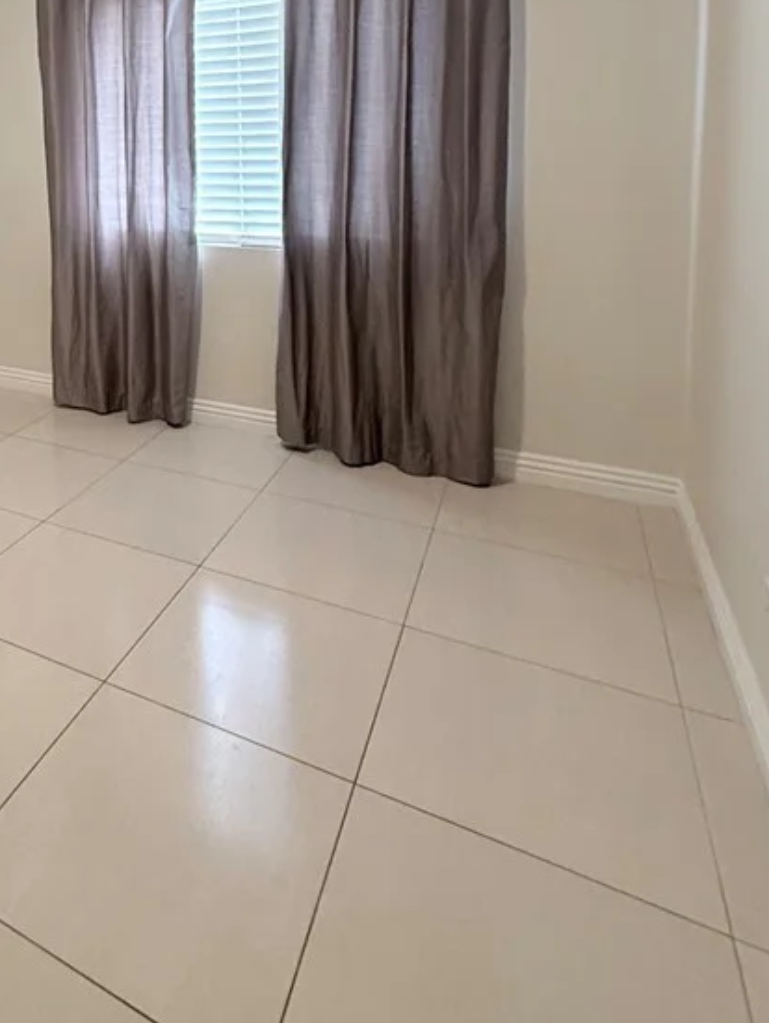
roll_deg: +1.3
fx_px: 769
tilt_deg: -3.7
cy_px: 210
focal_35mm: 26
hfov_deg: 47.7
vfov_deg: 61.9
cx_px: 78
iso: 320
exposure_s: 1/60
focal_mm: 2.22
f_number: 2.2
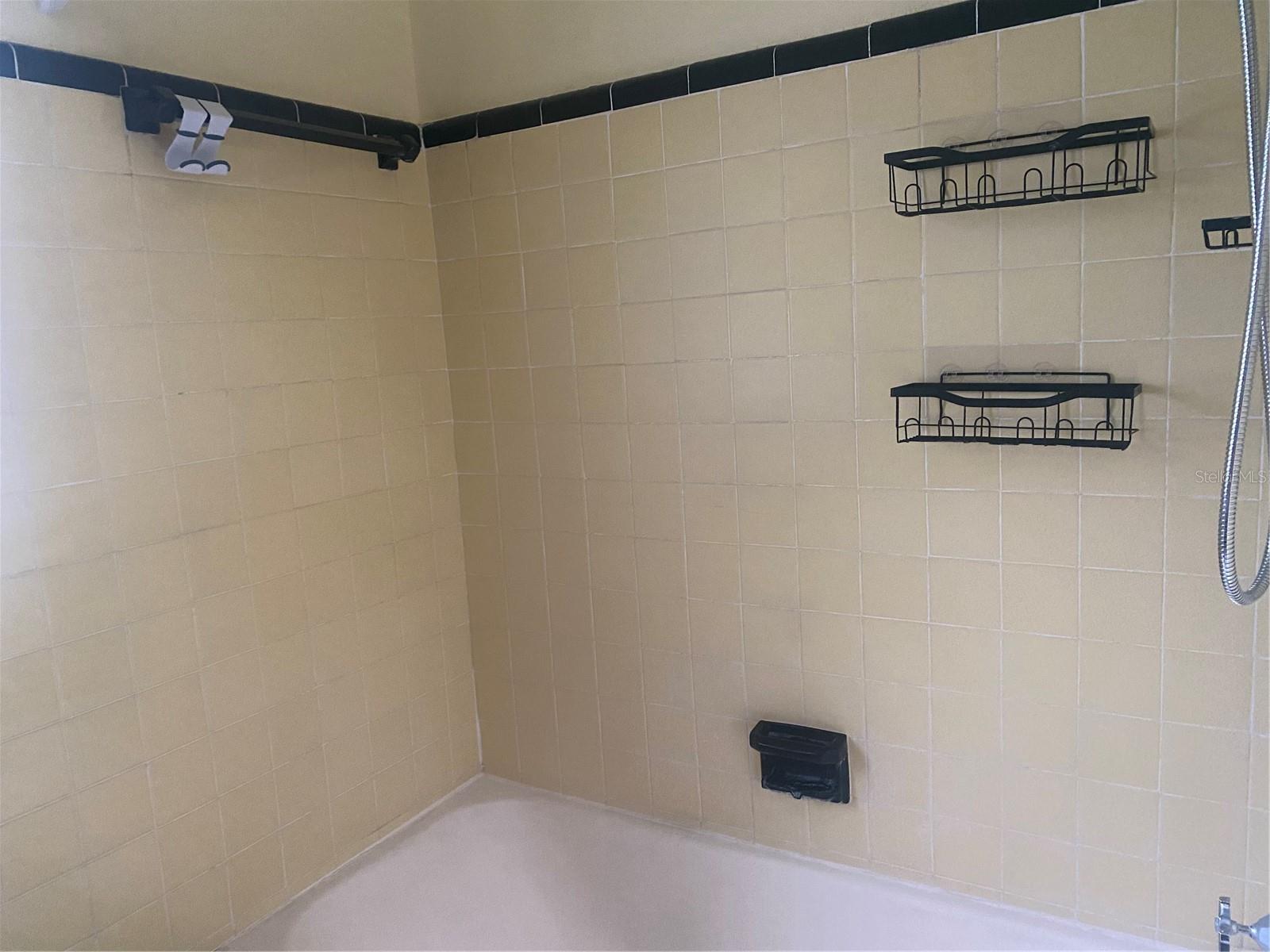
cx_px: 635
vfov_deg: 53.1
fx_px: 954
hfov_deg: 67.3
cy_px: 476
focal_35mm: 26
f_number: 1.8
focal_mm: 4.25
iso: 500
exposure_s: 1/40
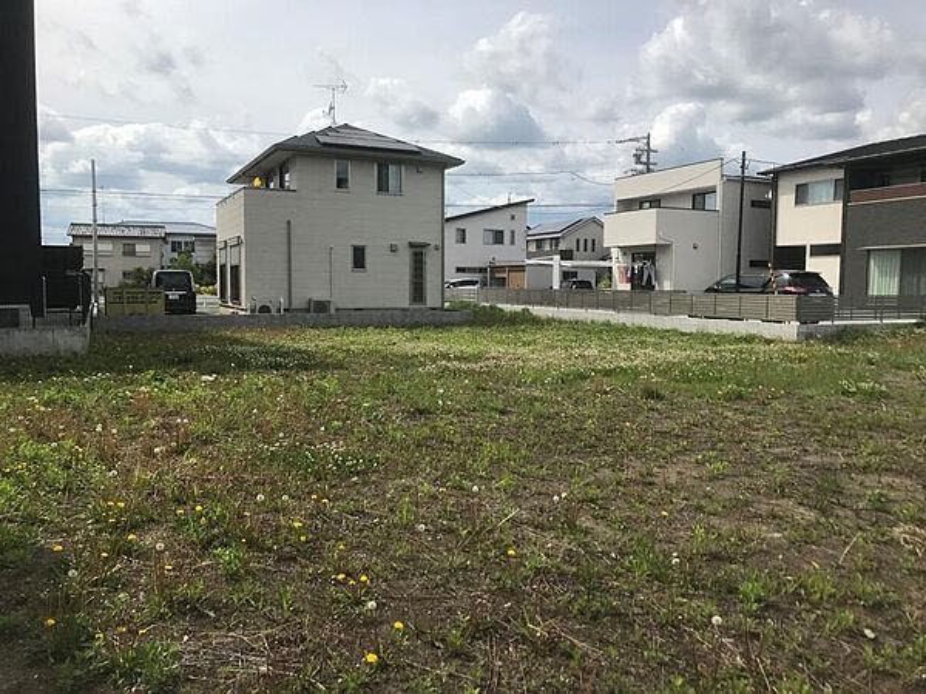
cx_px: 463
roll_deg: -0.9
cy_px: 347
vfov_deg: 49.7
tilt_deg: -2.9
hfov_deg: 63.4
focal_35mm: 28
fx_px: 749
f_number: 1.8
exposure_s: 1/3096
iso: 20
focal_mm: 3.99
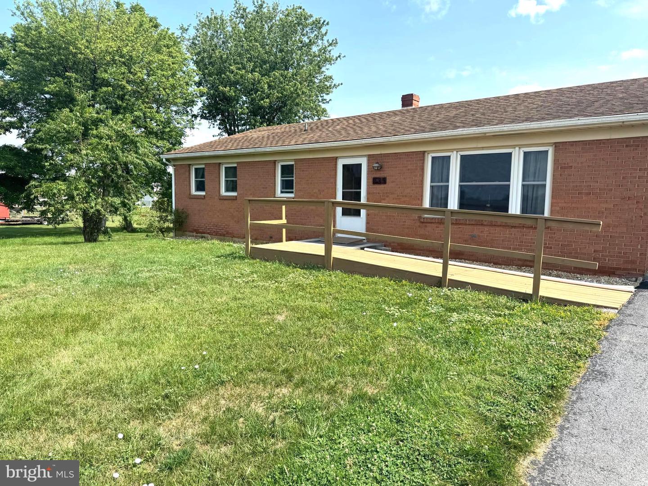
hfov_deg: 71.6
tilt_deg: -6.3
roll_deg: -0.7
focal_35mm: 24
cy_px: 243
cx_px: 324
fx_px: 449
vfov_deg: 56.8
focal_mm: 6.76
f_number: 1.78
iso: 80
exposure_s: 1/3247
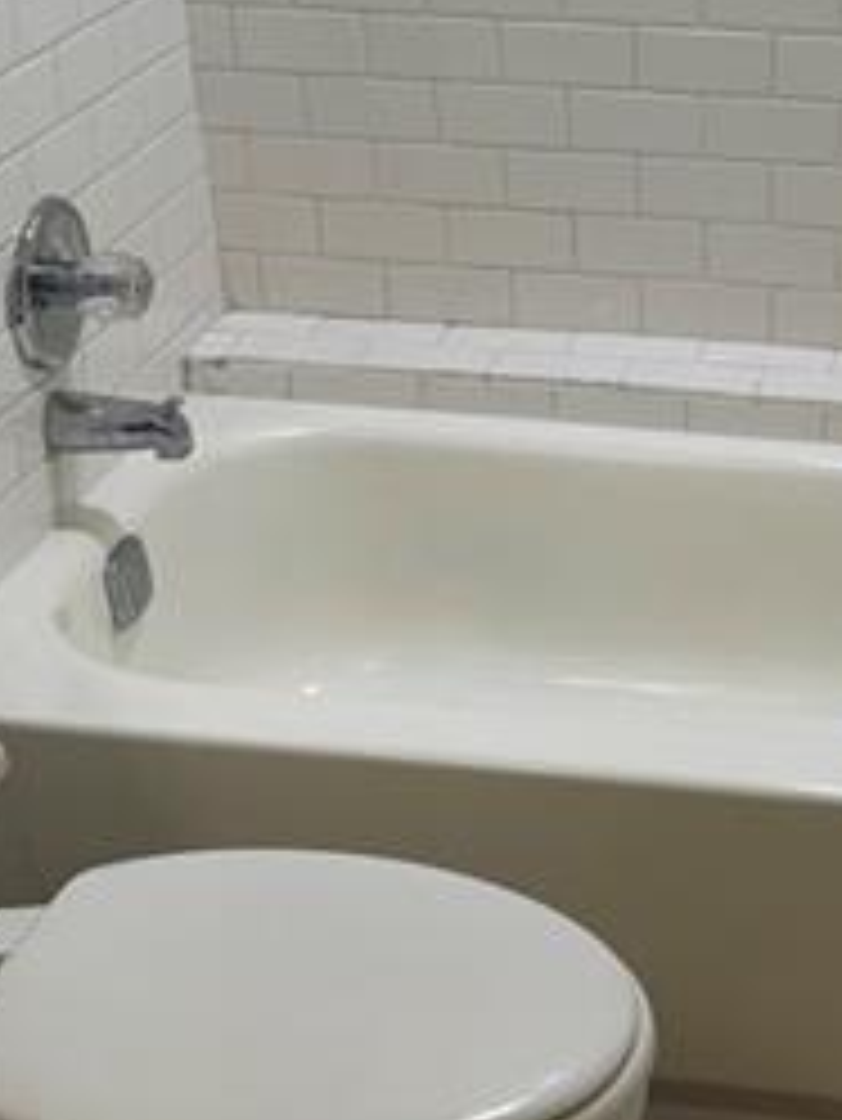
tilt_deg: -18.7
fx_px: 2398
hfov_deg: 19.7
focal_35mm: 74
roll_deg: +0.4
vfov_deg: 25.9
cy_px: 256
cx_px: 689
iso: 50
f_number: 1.78
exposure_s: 1/127
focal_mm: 6.76
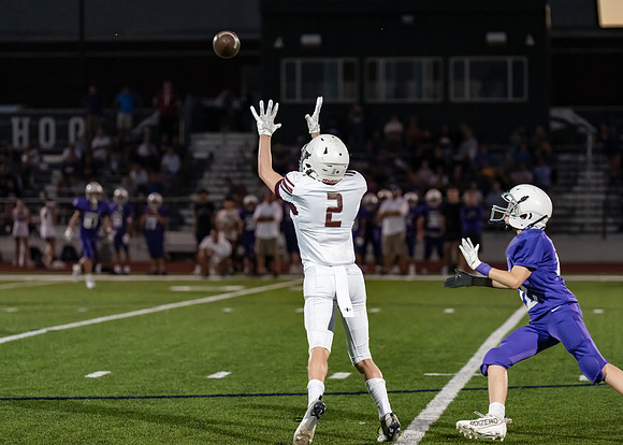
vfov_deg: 9.9
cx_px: 312
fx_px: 2575
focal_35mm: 146
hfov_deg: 13.8
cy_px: 222
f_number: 2.8
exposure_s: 1/1250
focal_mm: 130
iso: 3200
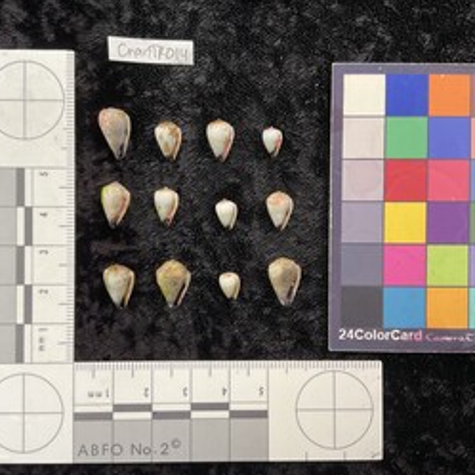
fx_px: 559
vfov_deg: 46.0
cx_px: 221
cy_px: 249
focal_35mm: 36
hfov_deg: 46.0
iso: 64
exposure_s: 1/50
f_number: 1.8
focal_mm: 3
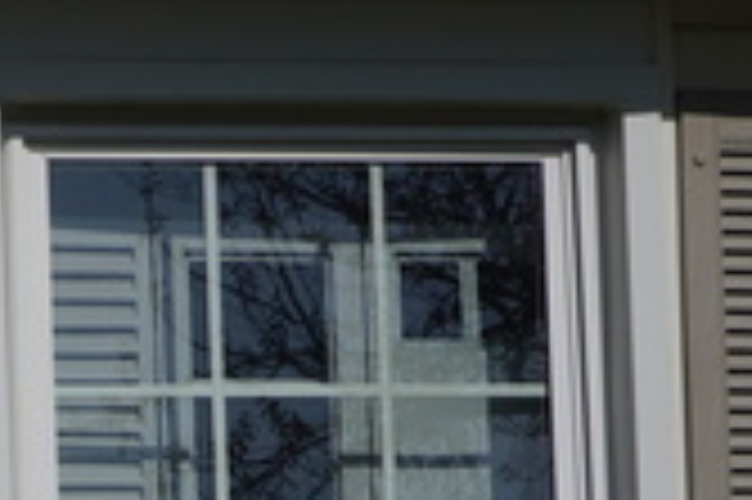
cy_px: 892
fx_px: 3240
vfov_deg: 8.5
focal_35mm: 155
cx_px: -842
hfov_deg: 11.6
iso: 100
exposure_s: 1/1250
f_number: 8
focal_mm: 23
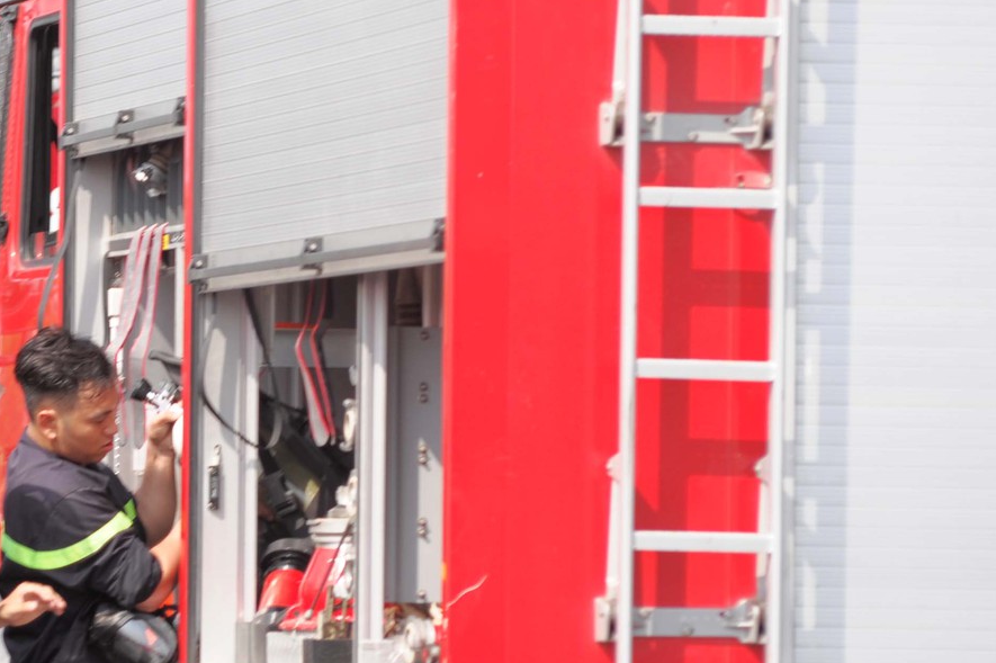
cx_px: 61
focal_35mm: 262
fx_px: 7244
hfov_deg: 7.8
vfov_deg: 5.2
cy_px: 270
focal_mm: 116
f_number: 4.2
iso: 200
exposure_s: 1/500
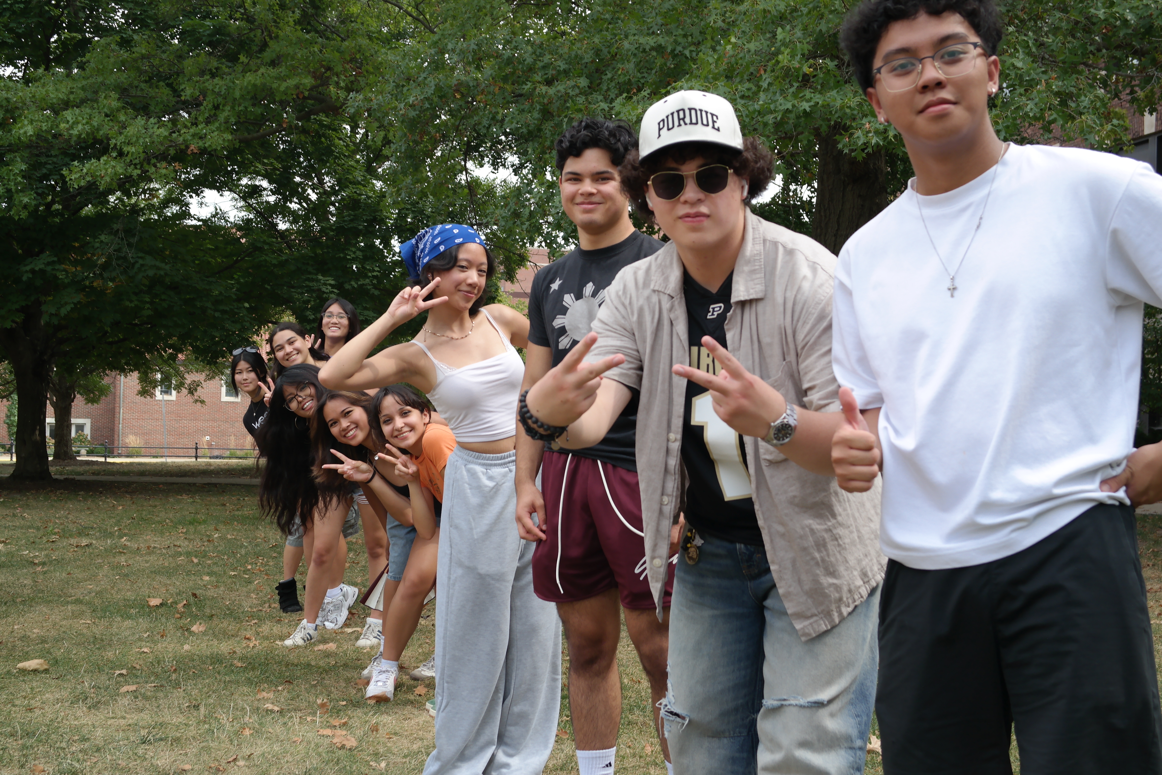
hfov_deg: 48.5
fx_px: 1291
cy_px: 388
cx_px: 581
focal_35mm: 40
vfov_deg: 33.4
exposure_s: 1/200
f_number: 5.6
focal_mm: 26
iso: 100
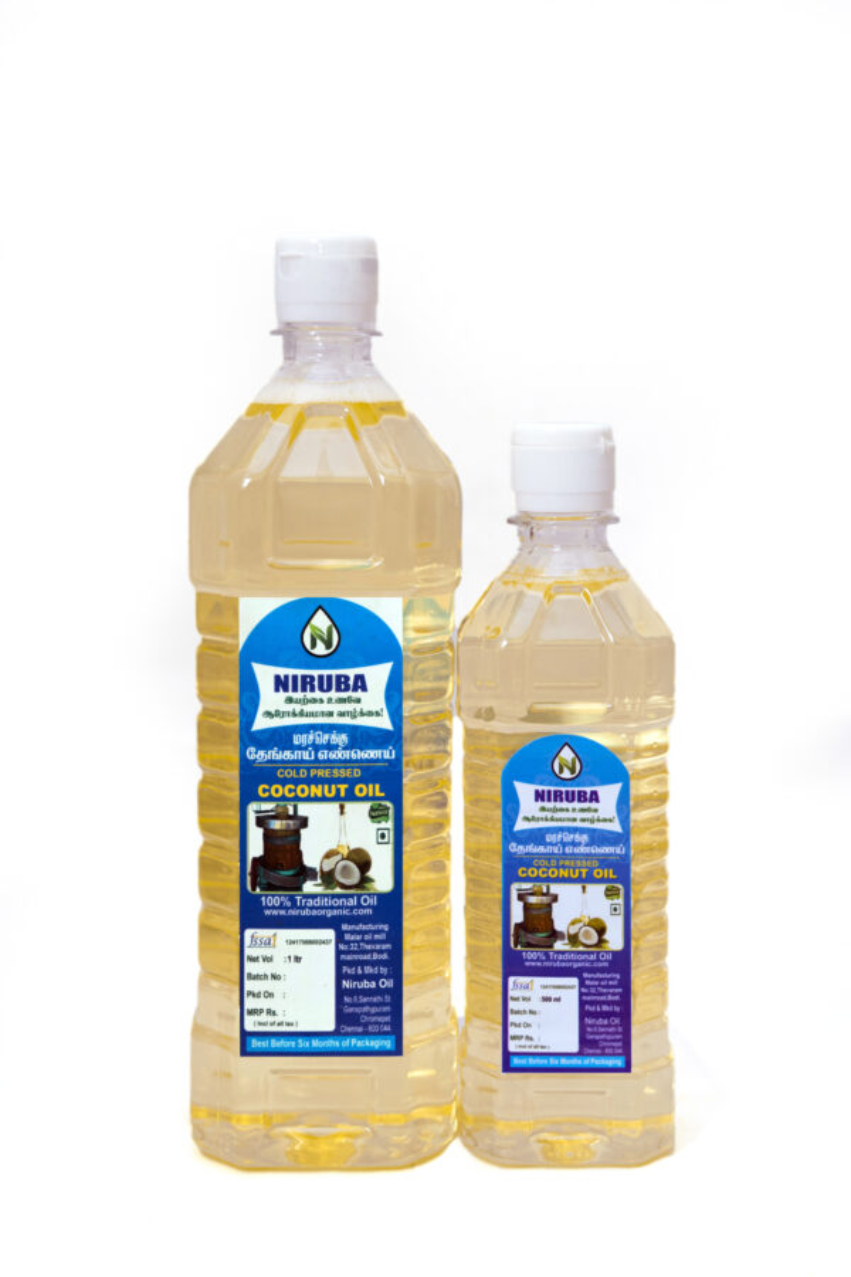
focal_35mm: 50
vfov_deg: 40.0
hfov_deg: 27.3
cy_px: 638
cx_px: 426
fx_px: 1755
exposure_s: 1/125
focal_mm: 49.5
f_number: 6.3
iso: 500
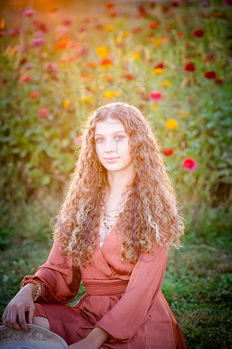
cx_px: 116
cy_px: 174
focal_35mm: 145
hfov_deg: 9.5
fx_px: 1402
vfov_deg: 14.2
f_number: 4.5
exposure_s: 1/320
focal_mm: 145
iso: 1250
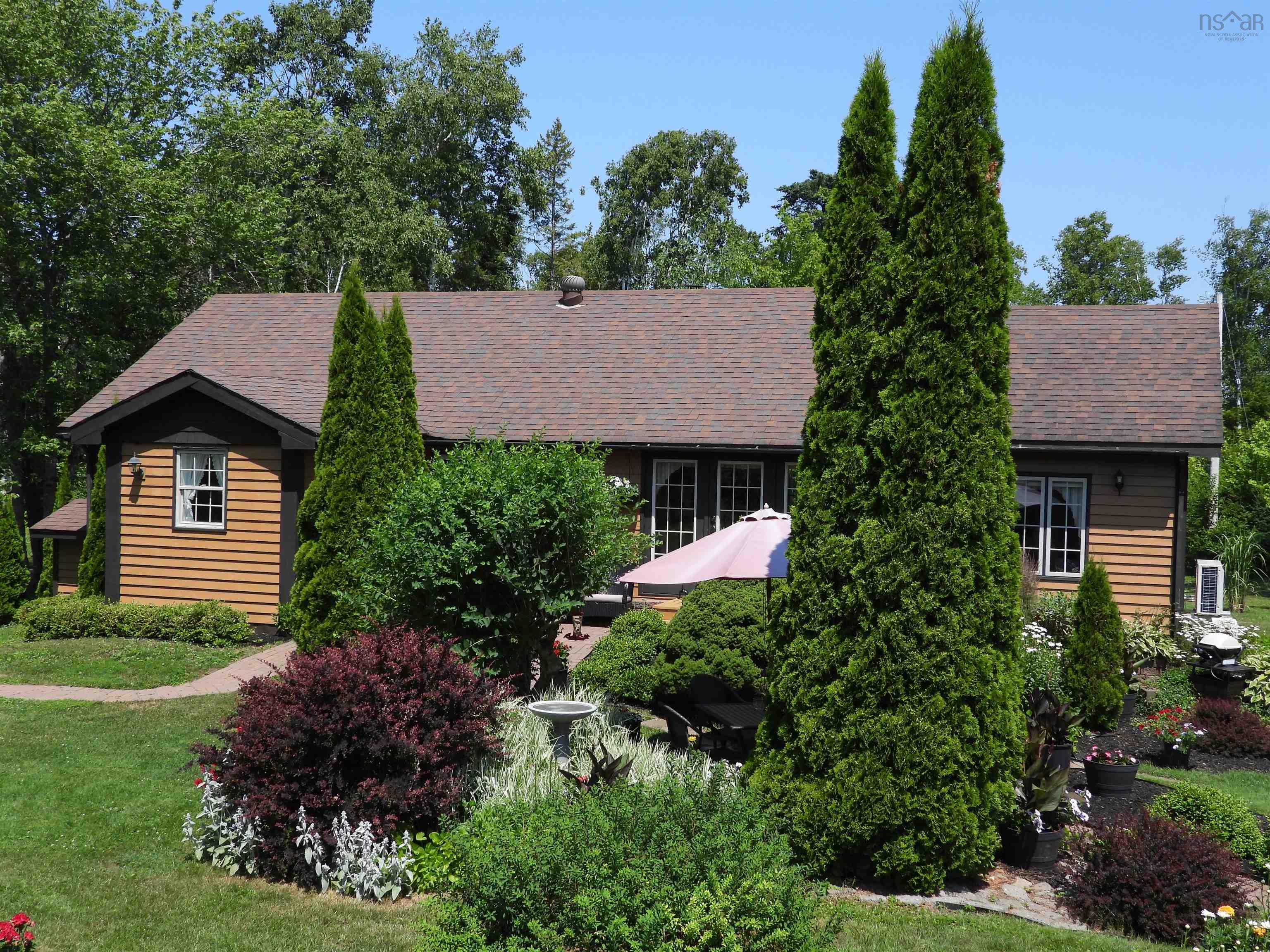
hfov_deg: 45.8
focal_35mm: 41
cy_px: 476
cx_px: 635
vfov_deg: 35.1
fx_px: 1504
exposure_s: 1/1250
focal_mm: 7.4
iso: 100
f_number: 3.2
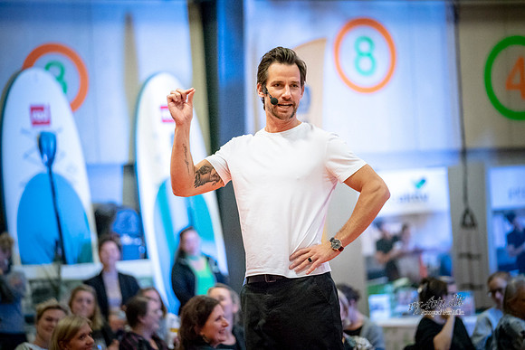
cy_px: 175
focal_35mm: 152
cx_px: 262
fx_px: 2217
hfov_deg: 13.5
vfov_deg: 9.0
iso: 25600
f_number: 2.8
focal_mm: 152
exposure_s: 1/200
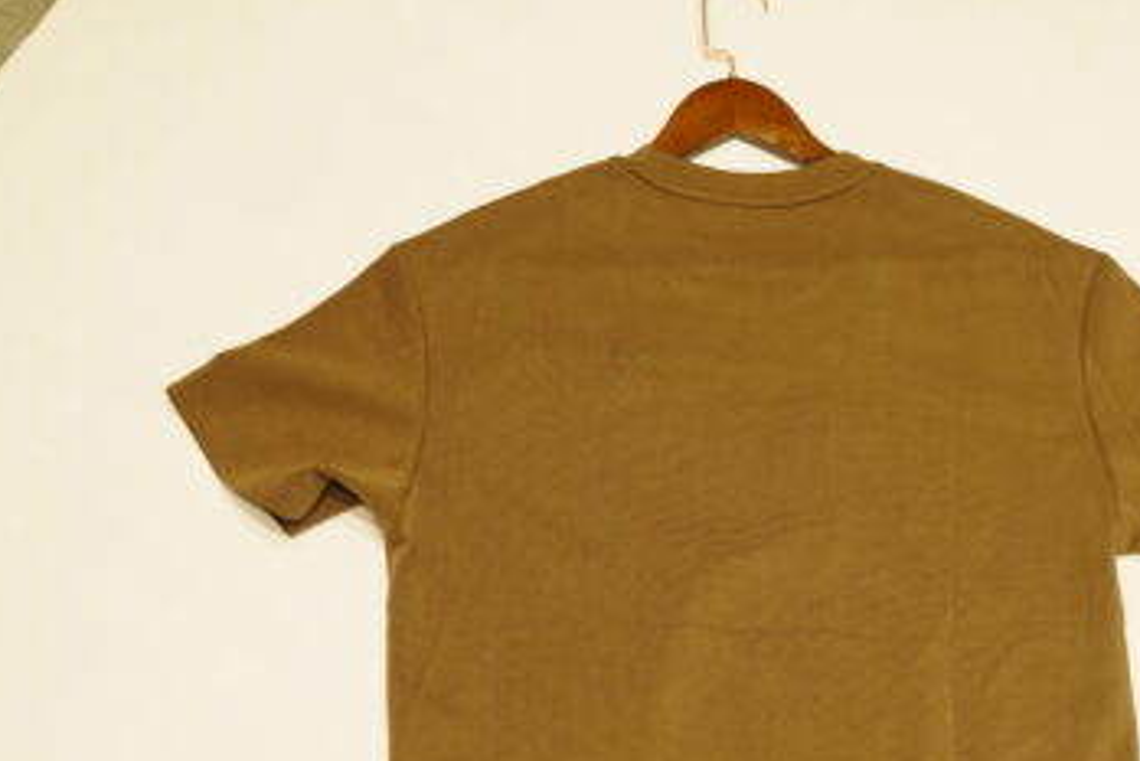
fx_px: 2724
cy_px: 568
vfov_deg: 15.8
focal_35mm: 86
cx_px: 800
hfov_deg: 23.5
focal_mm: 50
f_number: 4
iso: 1000
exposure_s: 1/200
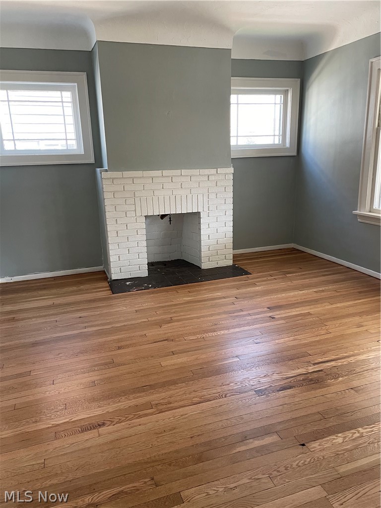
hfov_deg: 53.1
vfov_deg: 67.3
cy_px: 254
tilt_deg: -14.1
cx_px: 190
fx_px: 382
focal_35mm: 26
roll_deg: +2.2
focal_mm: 4.2
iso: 125
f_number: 1.6
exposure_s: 1/97
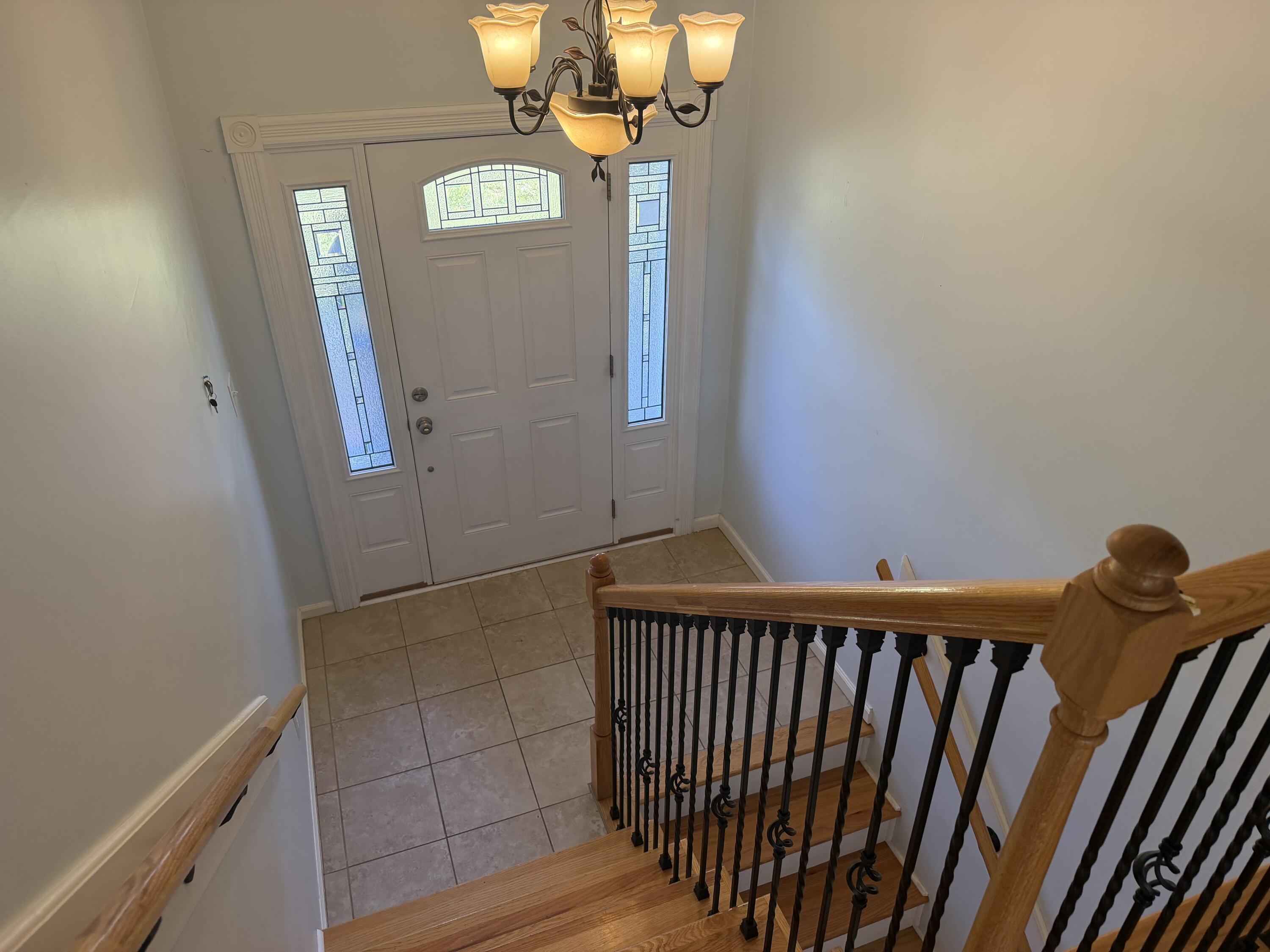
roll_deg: -0.8
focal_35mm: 24
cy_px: 476
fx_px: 881
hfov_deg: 71.6
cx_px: 635
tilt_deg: -32.3
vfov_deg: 56.8
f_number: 1.78
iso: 200
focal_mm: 6.76
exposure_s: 1/122
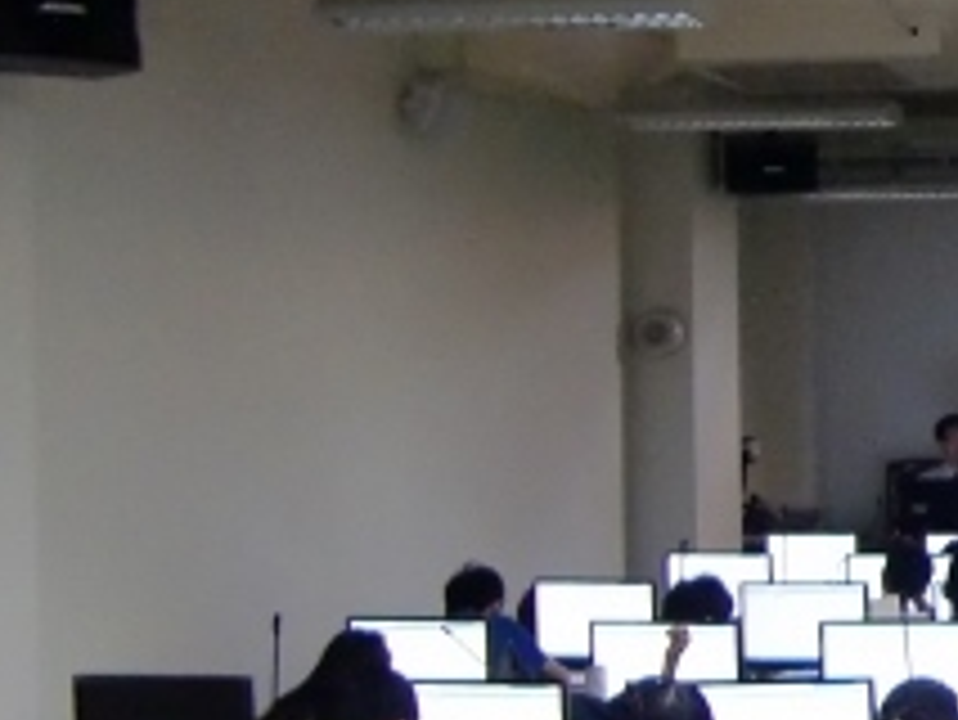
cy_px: 396
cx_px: 1435
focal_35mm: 84
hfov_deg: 20.1
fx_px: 2326
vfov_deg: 17.6
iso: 400
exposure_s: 1/60
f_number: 2.6
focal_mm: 4.9
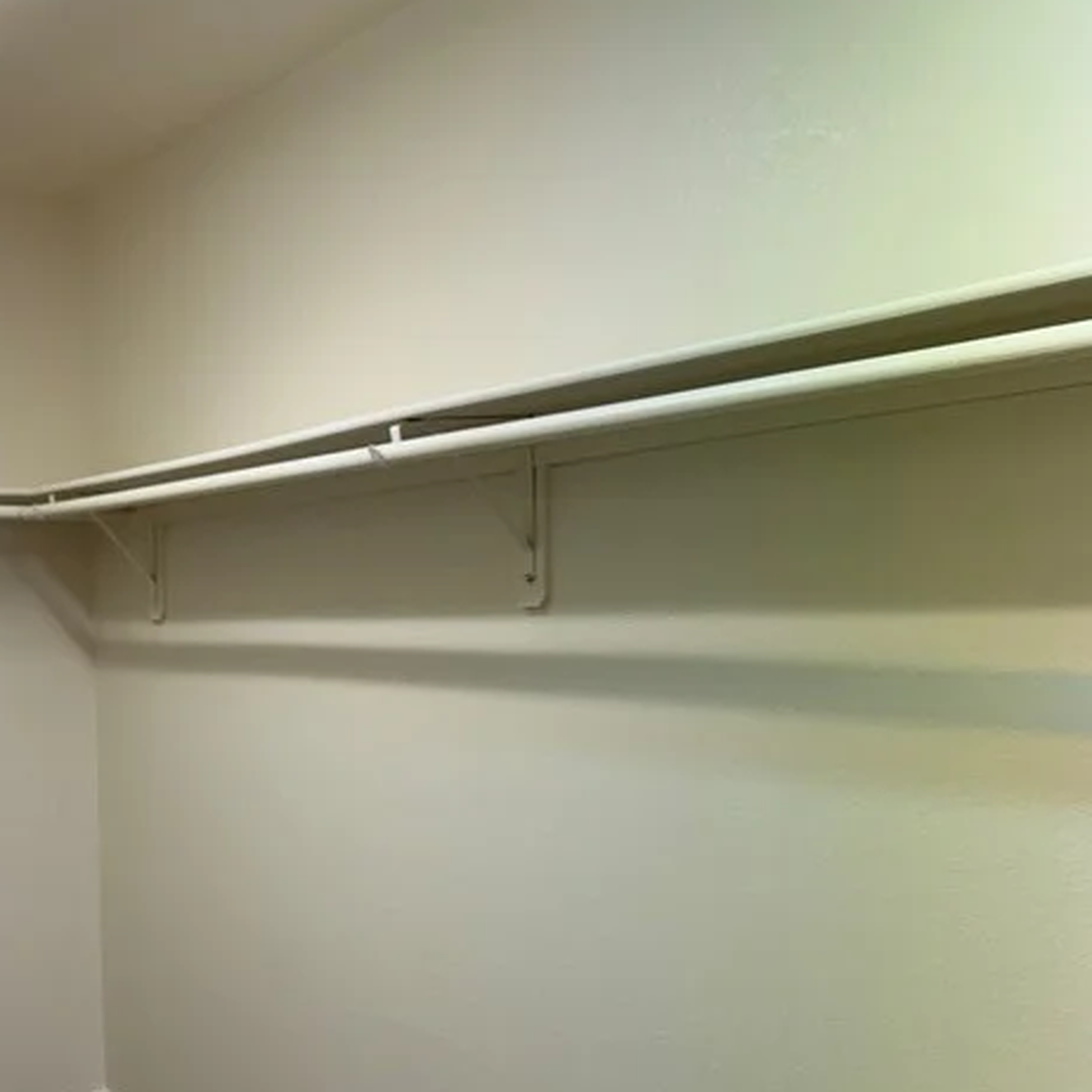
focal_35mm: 47
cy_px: 780
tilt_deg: -5.3
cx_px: 222
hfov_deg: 35.0
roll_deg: +0.8
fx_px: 1677
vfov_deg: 35.5
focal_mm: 6.86
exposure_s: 1/121
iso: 125
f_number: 1.78
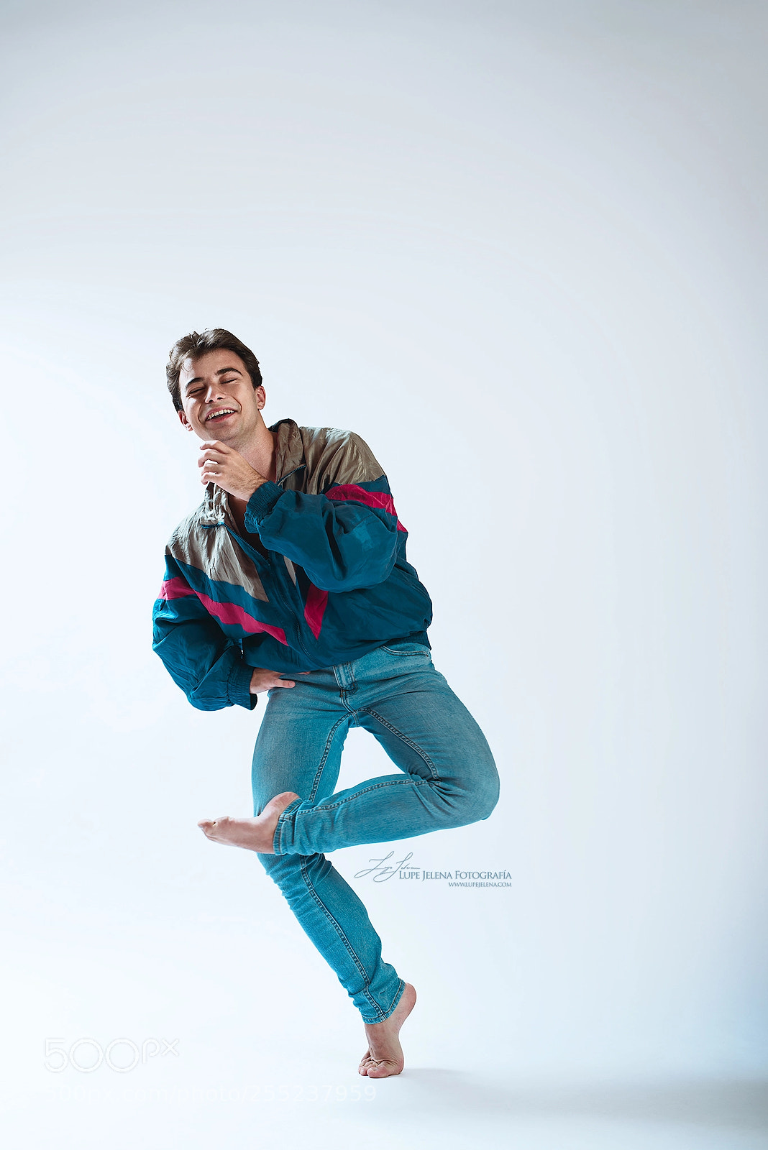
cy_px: 575
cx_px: 384
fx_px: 1598
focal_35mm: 50
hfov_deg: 27.0
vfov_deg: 39.6
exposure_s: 1/200
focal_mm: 50
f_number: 7.1
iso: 100
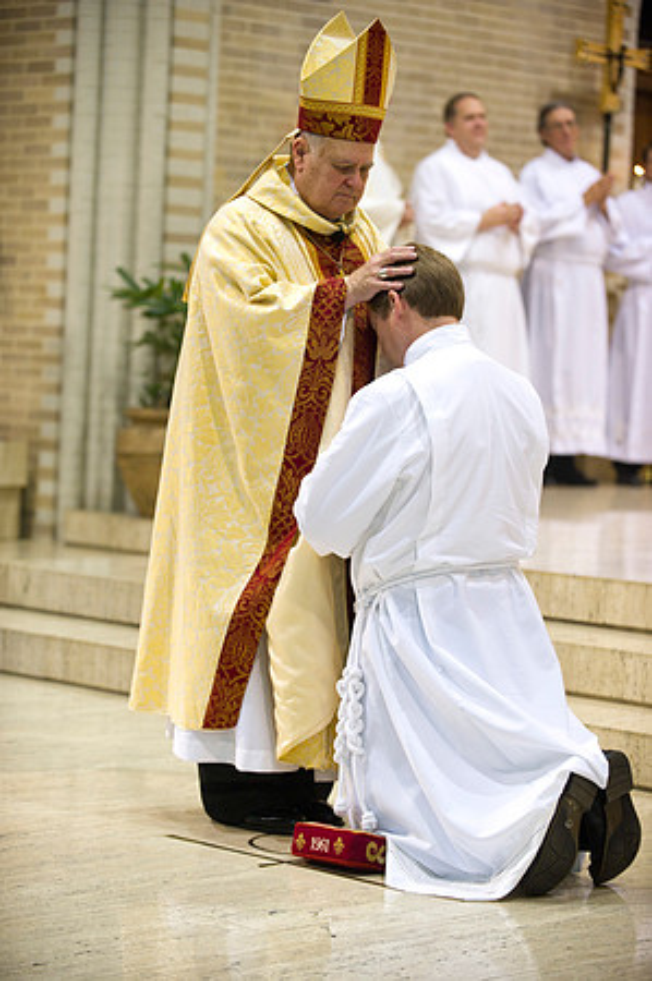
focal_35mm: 102
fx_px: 2777
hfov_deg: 13.4
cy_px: 490
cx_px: 326
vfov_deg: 20.0
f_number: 2.8
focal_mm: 102
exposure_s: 1/160
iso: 2000
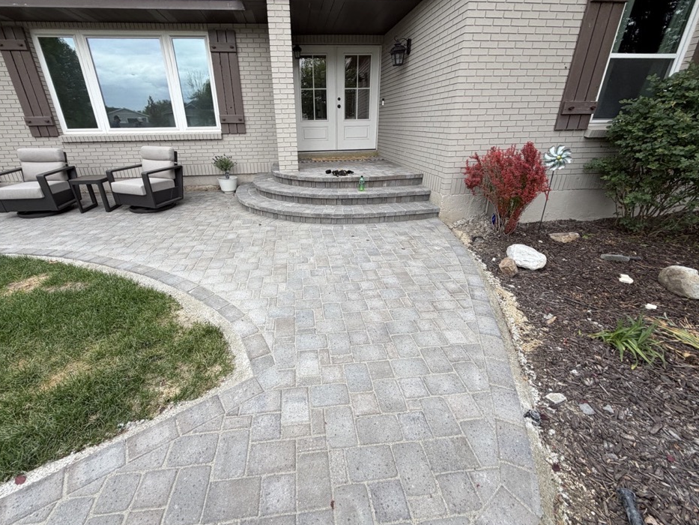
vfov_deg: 81.7
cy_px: 248
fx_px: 303
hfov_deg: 98.0
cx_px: 327
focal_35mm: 15
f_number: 2.2
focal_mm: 2.22
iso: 40
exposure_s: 1/224
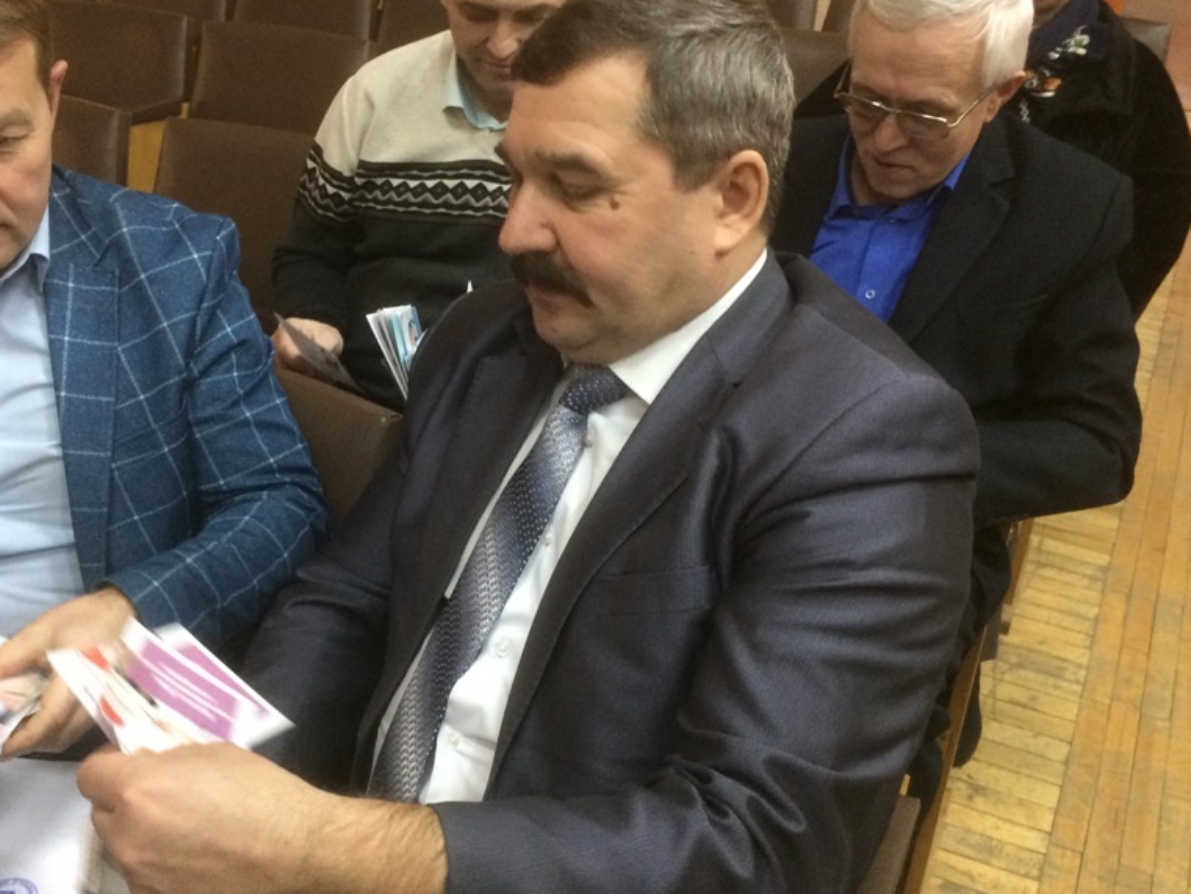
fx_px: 1342
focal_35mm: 39
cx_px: 504
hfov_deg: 47.7
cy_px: 457
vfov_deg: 36.8
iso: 320
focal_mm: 4.15
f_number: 2.2
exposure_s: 1/20
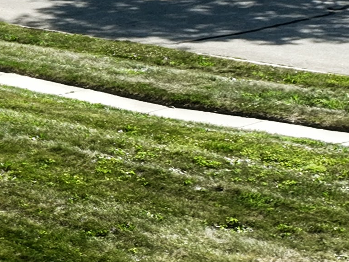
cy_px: 292
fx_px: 1673
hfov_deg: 9.2
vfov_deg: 8.9
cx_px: -741
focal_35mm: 166
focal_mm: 12.29
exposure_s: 1/1000
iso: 130
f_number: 2.8
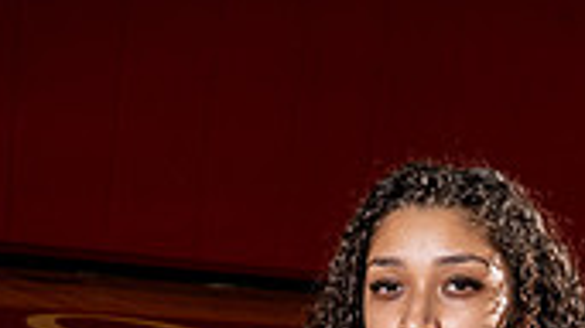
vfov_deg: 10.2
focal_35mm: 105
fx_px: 1628
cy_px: 762
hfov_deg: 20.3
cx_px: 376
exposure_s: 1/250
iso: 800
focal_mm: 38
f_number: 8
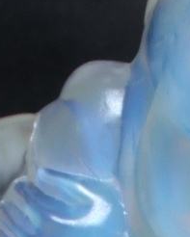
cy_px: 541
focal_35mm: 252
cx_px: 149
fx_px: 1770
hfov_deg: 6.1
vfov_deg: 7.3
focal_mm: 8.7
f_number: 6
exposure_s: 1/750
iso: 80
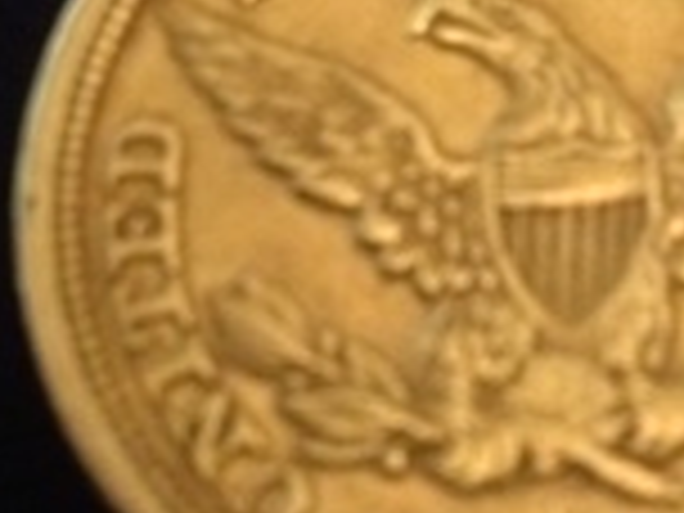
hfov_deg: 13.4
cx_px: 544
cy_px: 279
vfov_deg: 10.1
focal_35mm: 147
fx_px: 2905
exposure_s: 1/15
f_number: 2.4
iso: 800
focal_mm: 4.28
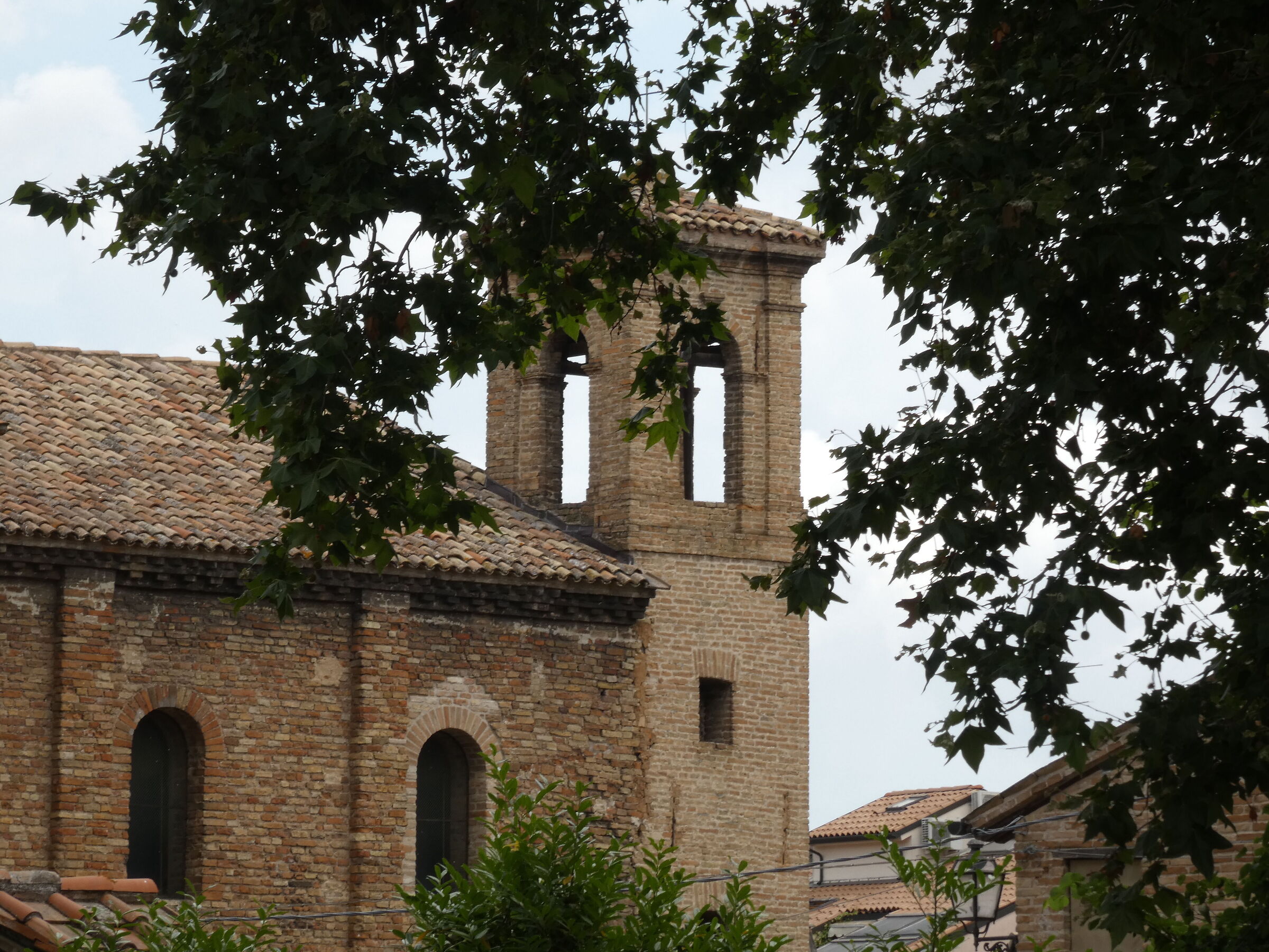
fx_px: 6929
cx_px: 634
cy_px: 476
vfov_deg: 7.9
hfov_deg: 10.5
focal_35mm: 189
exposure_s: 1/200
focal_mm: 33.9
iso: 80
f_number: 7.1
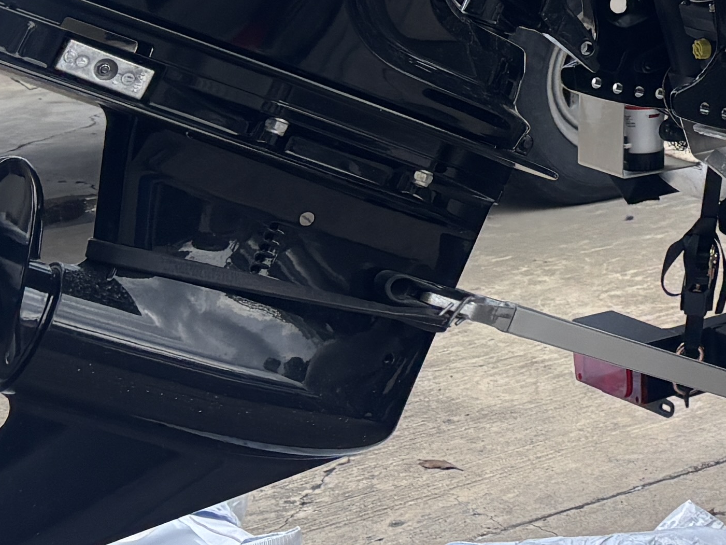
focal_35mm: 106
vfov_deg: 13.1
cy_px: -296
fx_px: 2223
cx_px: 1235
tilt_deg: -1.5
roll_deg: +2.0
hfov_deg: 16.2
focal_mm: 5.96
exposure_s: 1/1103
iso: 50
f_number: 1.6
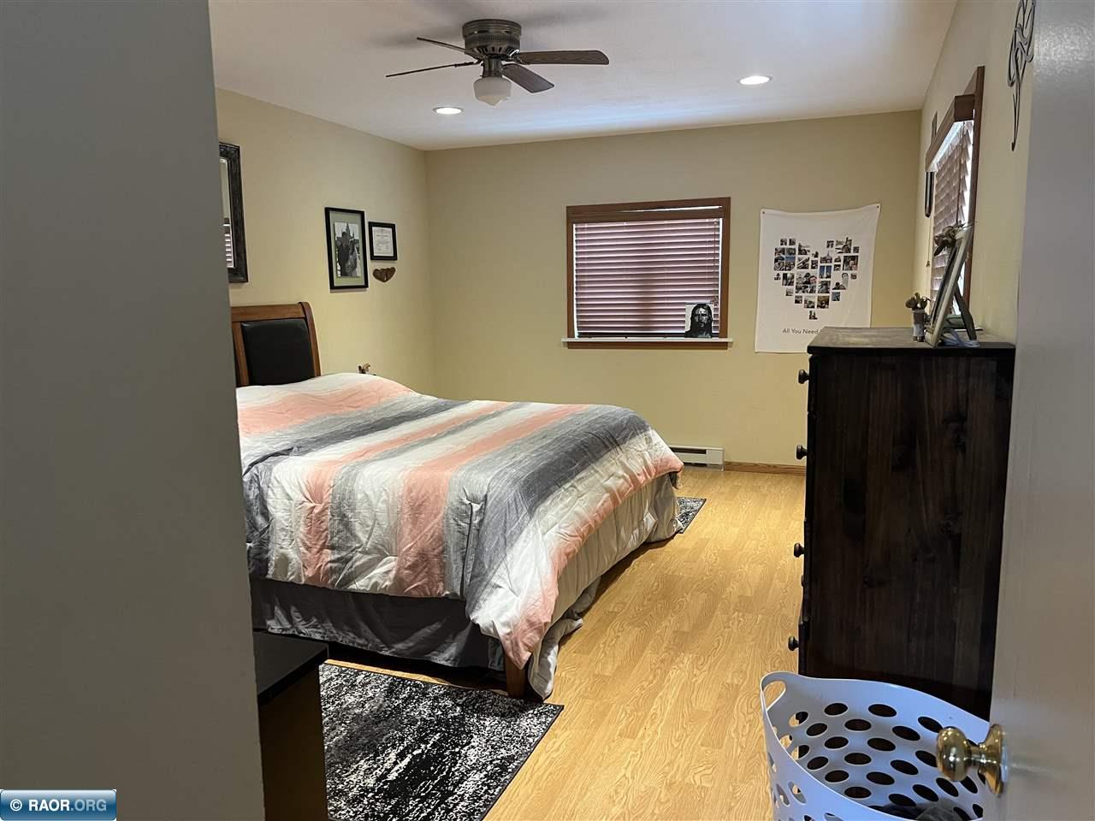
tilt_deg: -8.3
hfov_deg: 67.3
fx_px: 822
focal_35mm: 26
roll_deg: +1.4
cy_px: 410
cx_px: 548
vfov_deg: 53.1
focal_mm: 5.7
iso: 160
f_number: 1.5
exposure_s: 1/60
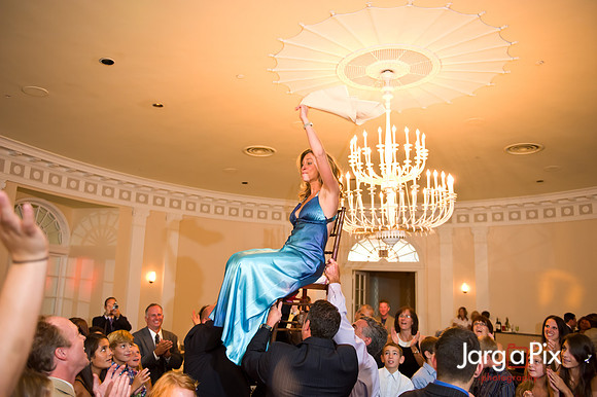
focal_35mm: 31
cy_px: 198
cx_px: 298
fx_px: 514
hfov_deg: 60.3
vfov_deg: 42.3
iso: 1600
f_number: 3.2
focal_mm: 31
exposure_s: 1/125
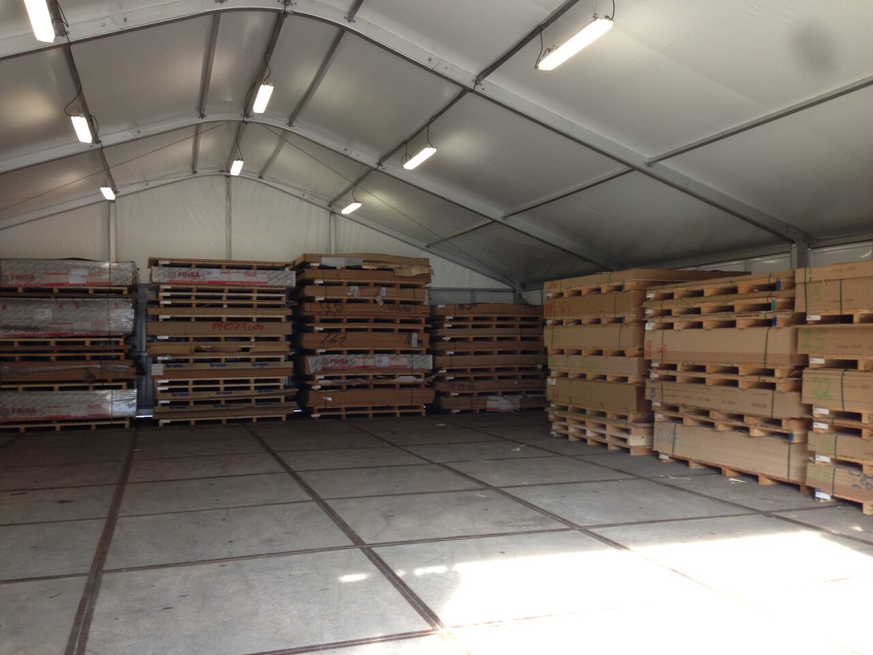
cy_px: 328
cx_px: 436
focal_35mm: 33
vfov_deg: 42.9
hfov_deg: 55.4
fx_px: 832
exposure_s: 1/40
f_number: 2.4
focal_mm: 4.13
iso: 64
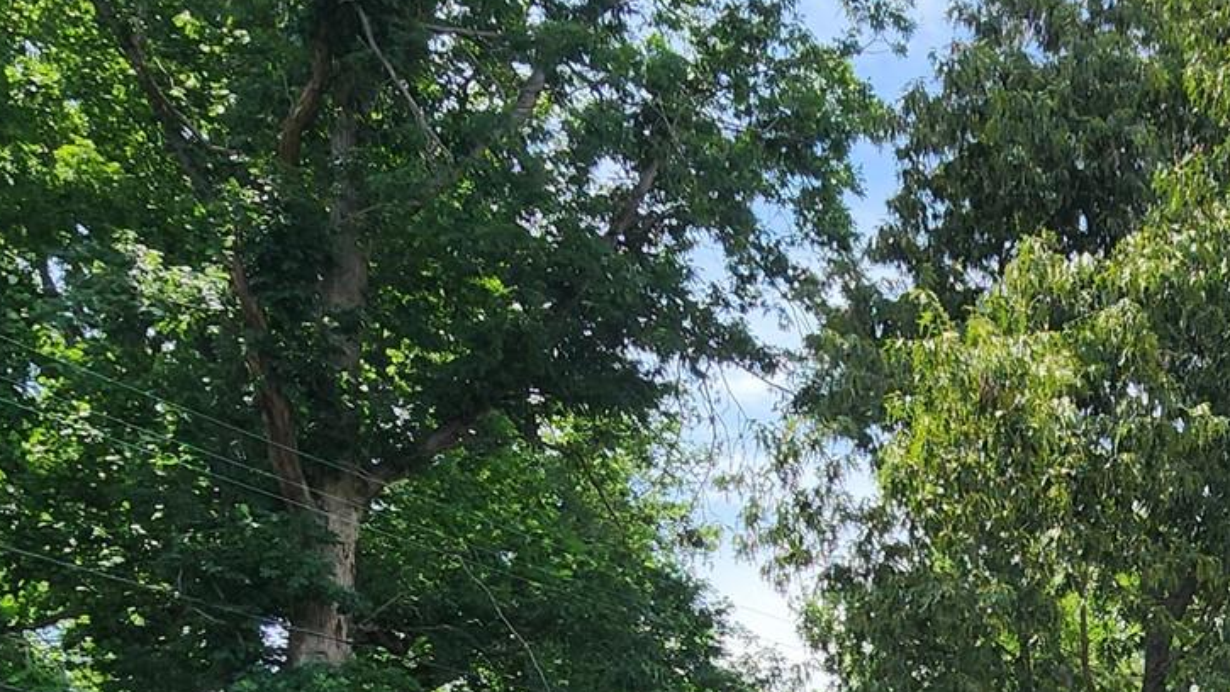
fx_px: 1305
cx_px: 1115
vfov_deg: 26.2
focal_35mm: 40
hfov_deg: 45.6
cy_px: 850
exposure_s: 1/1437
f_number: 2.2
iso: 50
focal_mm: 2.2
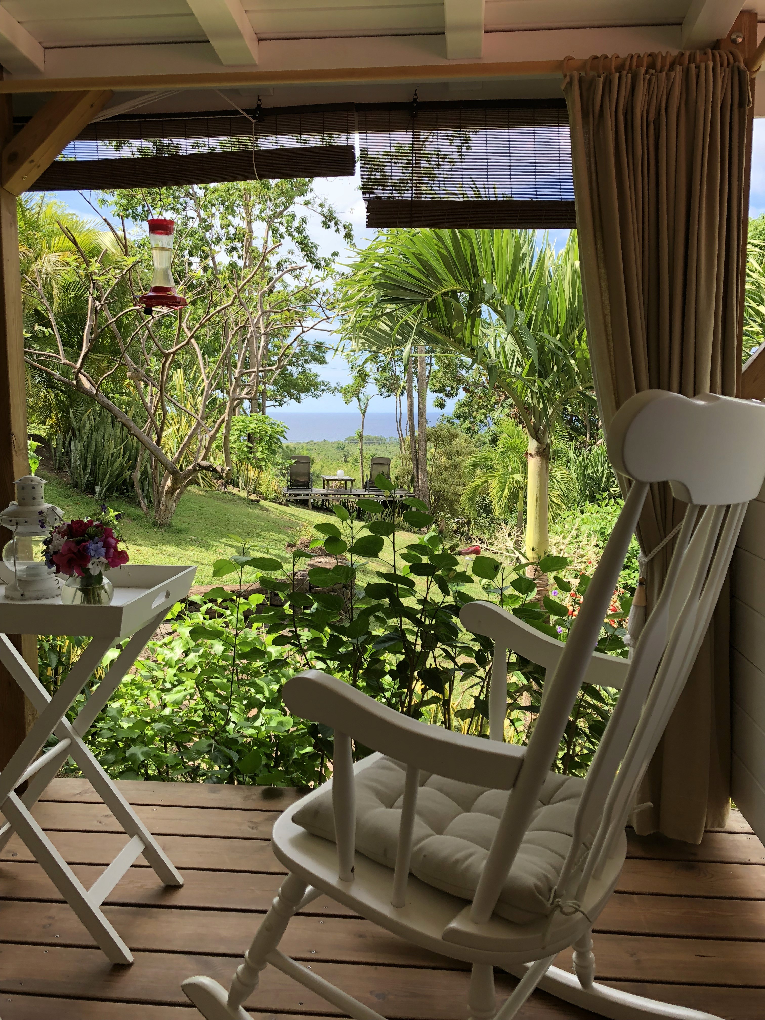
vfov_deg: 61.7
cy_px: 510
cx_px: 382
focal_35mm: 29
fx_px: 855
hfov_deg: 48.2
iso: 20
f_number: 1.8
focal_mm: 3.99
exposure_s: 1/585
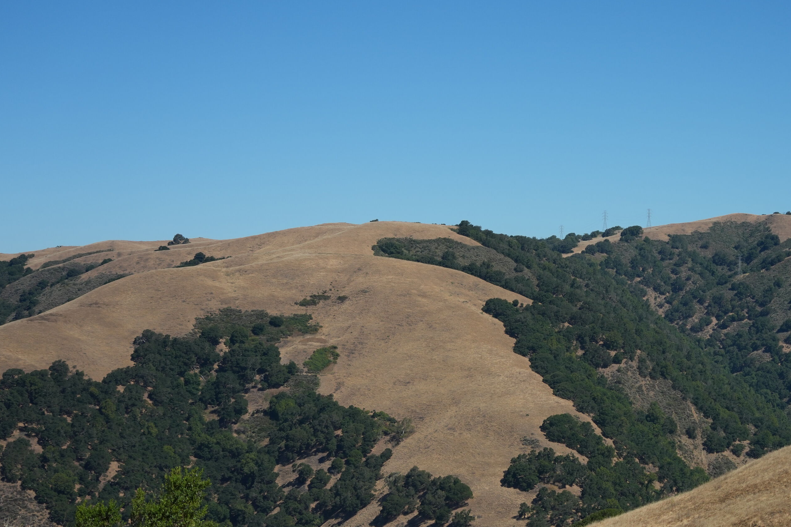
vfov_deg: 16.1
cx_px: 571
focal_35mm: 85
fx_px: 1867
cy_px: 333
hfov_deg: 23.7
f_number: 4.5
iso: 320
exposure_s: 1/3200
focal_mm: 50
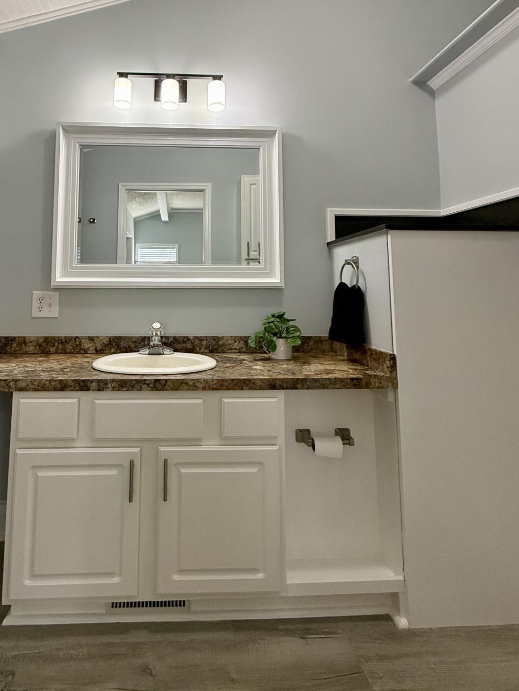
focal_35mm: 20
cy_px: 254
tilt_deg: +6.2
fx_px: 400
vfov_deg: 80.0
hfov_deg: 65.0
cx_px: 195
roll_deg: -0.2
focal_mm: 2.22
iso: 160
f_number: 2.2
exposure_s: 1/120
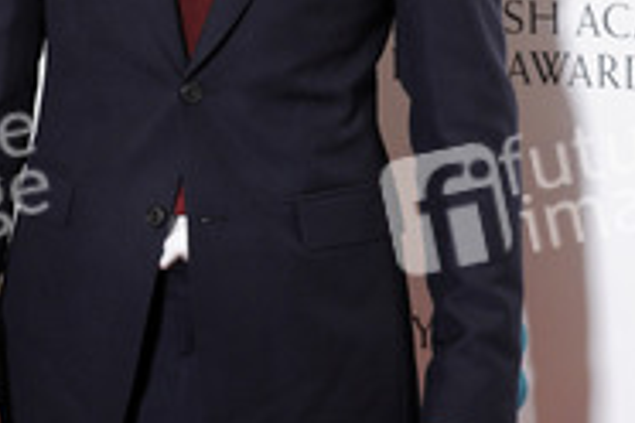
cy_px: 24
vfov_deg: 8.0
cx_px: 248
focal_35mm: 172
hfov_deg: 11.9
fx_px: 3034
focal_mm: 80
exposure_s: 1/250
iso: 1600
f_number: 3.2
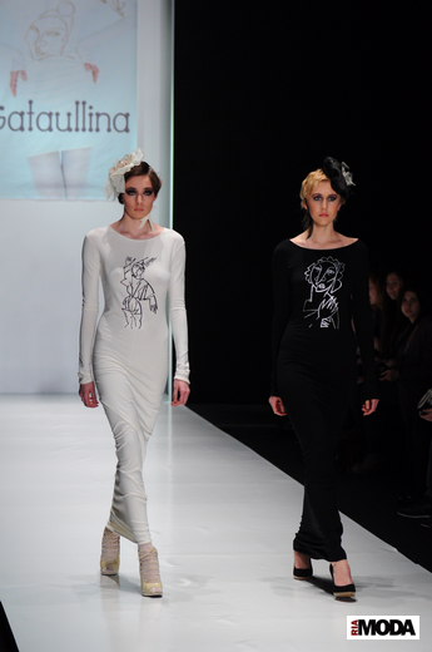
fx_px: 2709
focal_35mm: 150
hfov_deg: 9.1
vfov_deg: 13.7
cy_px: 326
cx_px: 216
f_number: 4
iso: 800
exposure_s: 1/200
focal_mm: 100
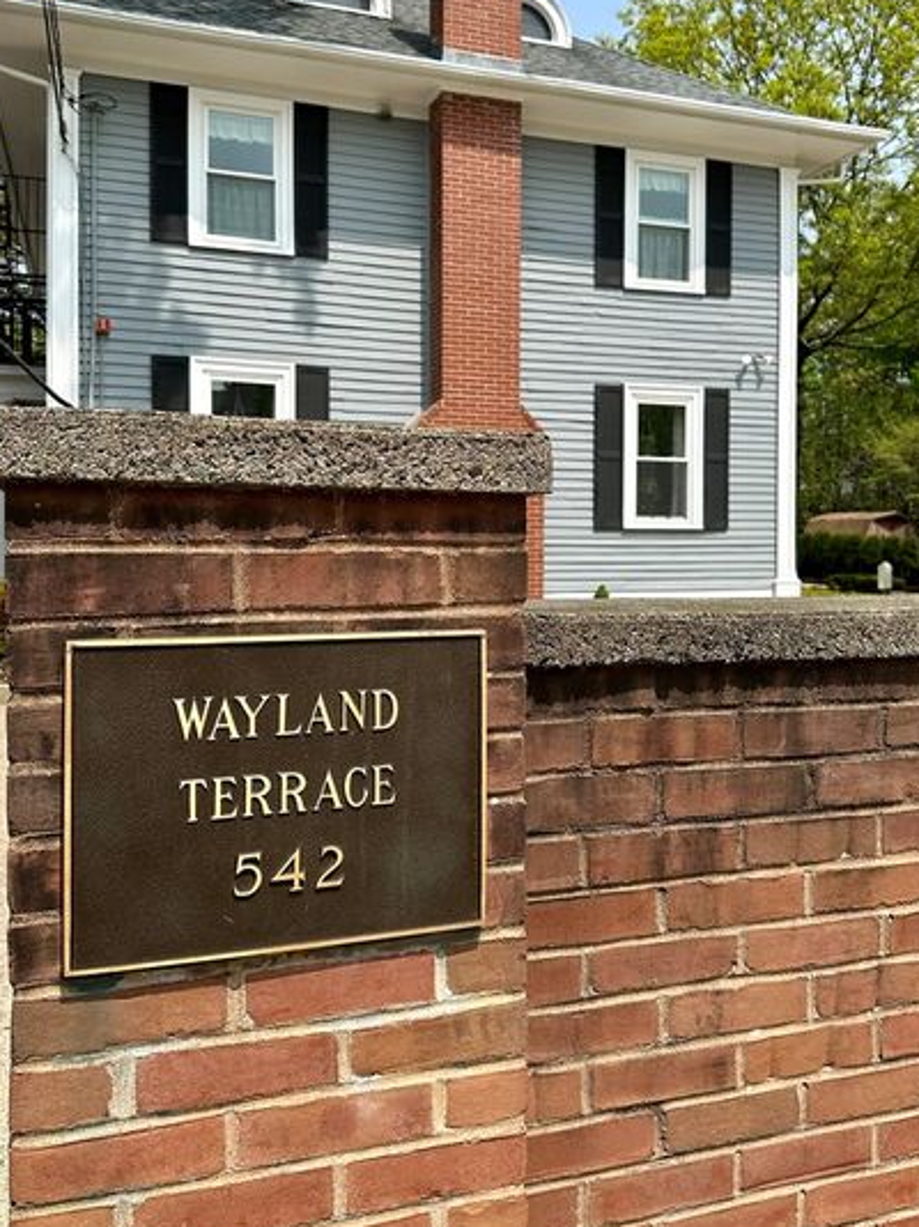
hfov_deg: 46.8
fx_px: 1063
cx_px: 478
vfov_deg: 59.9
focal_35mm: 30
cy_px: 553
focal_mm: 6.86
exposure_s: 1/4016
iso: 80
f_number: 1.78
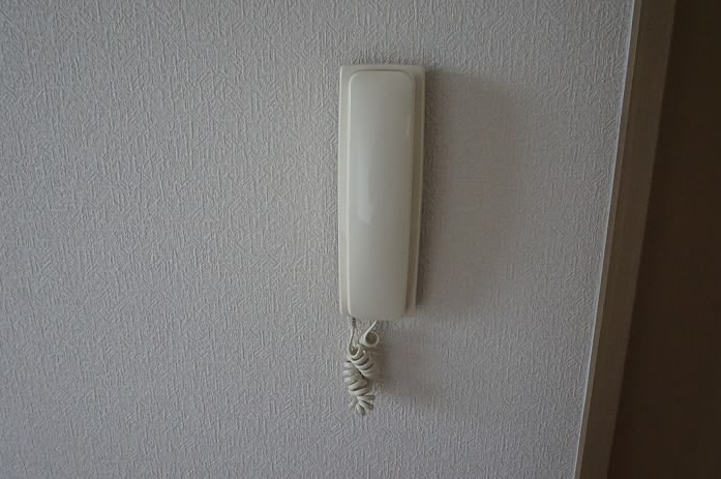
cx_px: 362
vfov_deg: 48.6
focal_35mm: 27
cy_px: 232
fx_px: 531
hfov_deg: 68.4
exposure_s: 1/60
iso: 3200
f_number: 10
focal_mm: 17
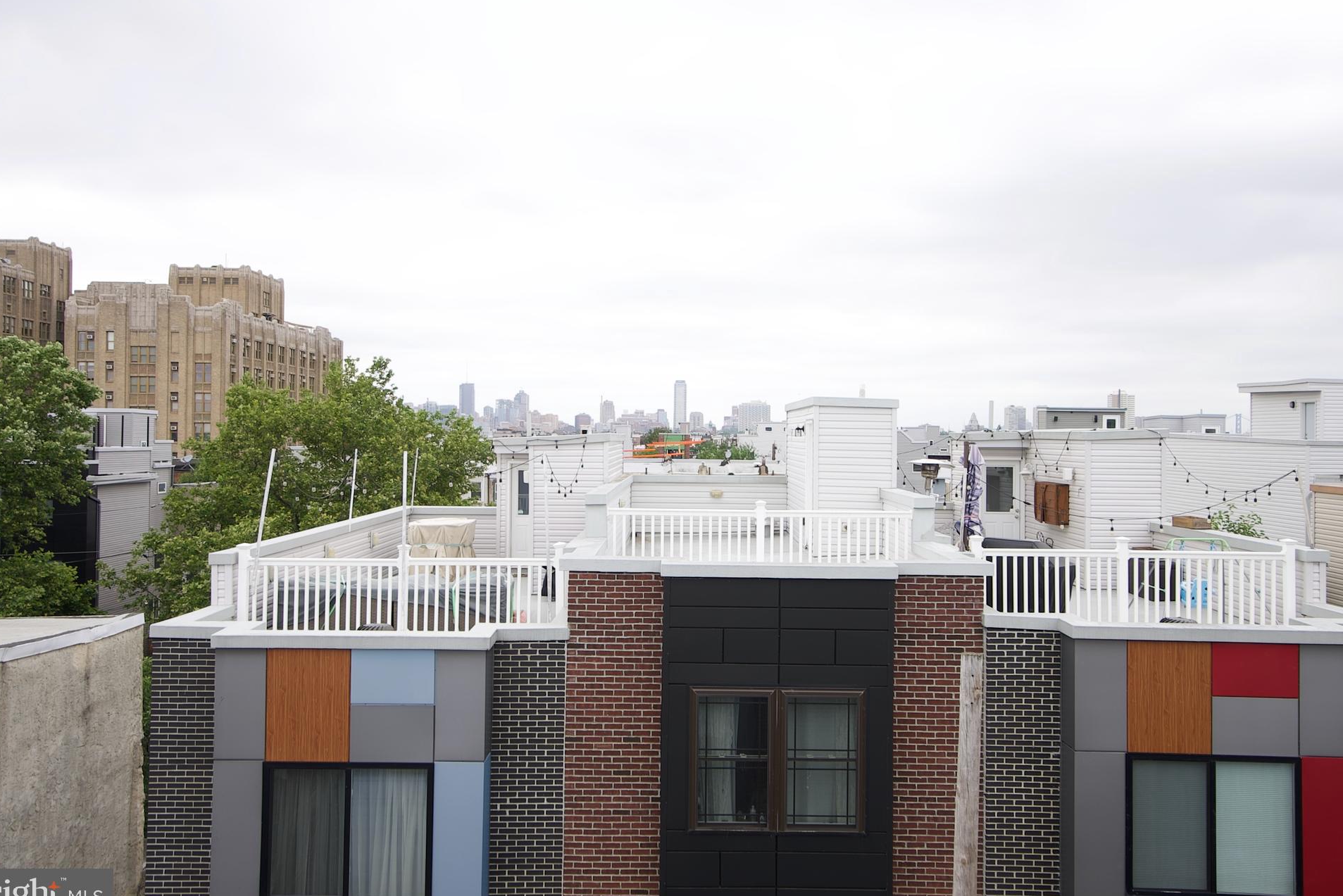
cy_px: 439
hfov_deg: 63.6
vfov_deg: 45.0
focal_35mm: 29
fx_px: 1082
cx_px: 678
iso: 80
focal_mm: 18
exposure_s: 1/80
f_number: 7.1
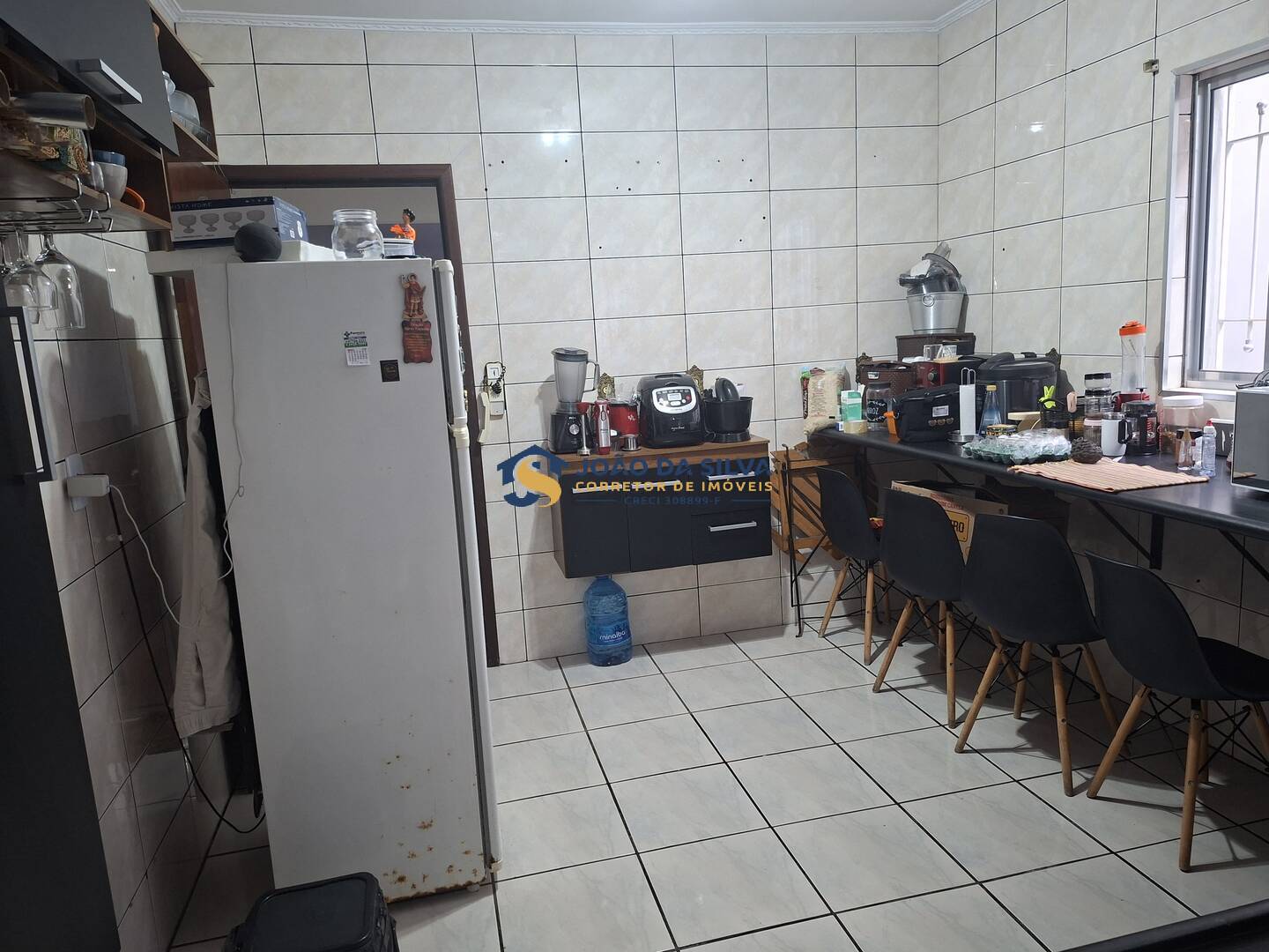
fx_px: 843
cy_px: 476
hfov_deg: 73.9
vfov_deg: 58.9
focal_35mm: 23
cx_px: 634
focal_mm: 5.54
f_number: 1.8
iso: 320
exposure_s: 1/60
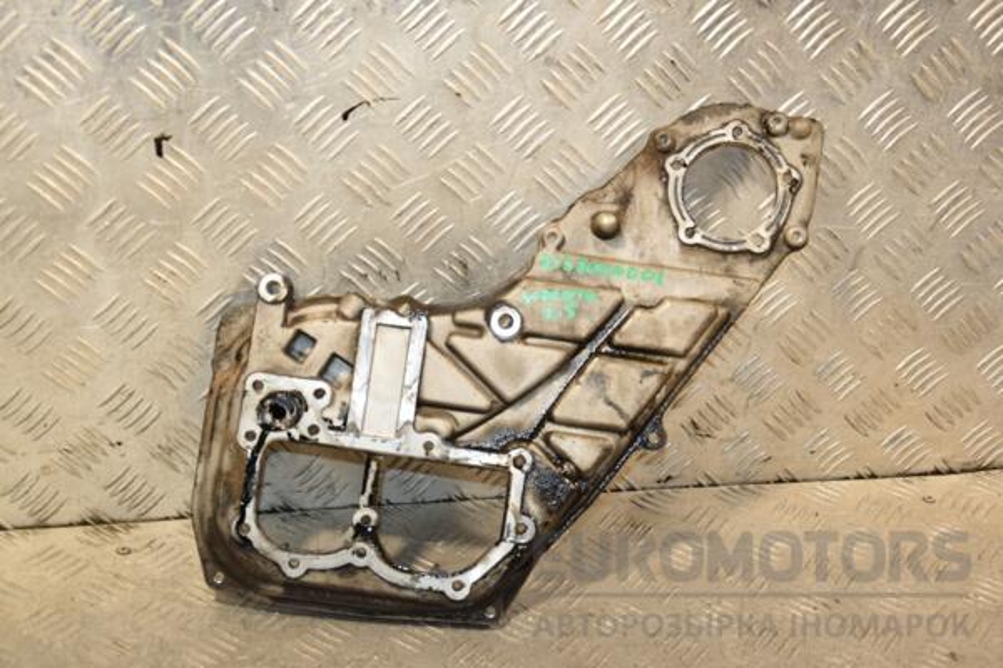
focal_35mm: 57
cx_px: 502
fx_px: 1588
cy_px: 334
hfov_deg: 35.1
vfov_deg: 23.8
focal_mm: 38
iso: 800
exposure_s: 1/160
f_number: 5
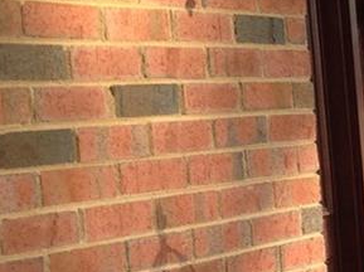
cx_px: 594
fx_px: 1302
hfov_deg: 14.5
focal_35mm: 124
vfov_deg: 11.9
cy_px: 213
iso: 50
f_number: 2.4
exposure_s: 1/185
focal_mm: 4.28
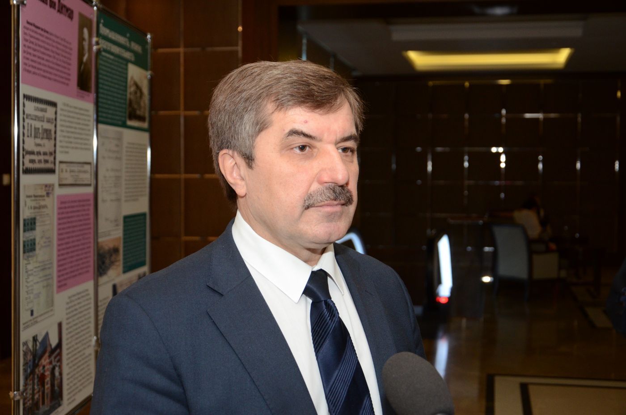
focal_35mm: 52
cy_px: 208
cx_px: 313
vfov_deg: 25.6
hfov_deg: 37.9
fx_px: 911
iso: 1000
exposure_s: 1/250
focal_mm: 35
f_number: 4.5
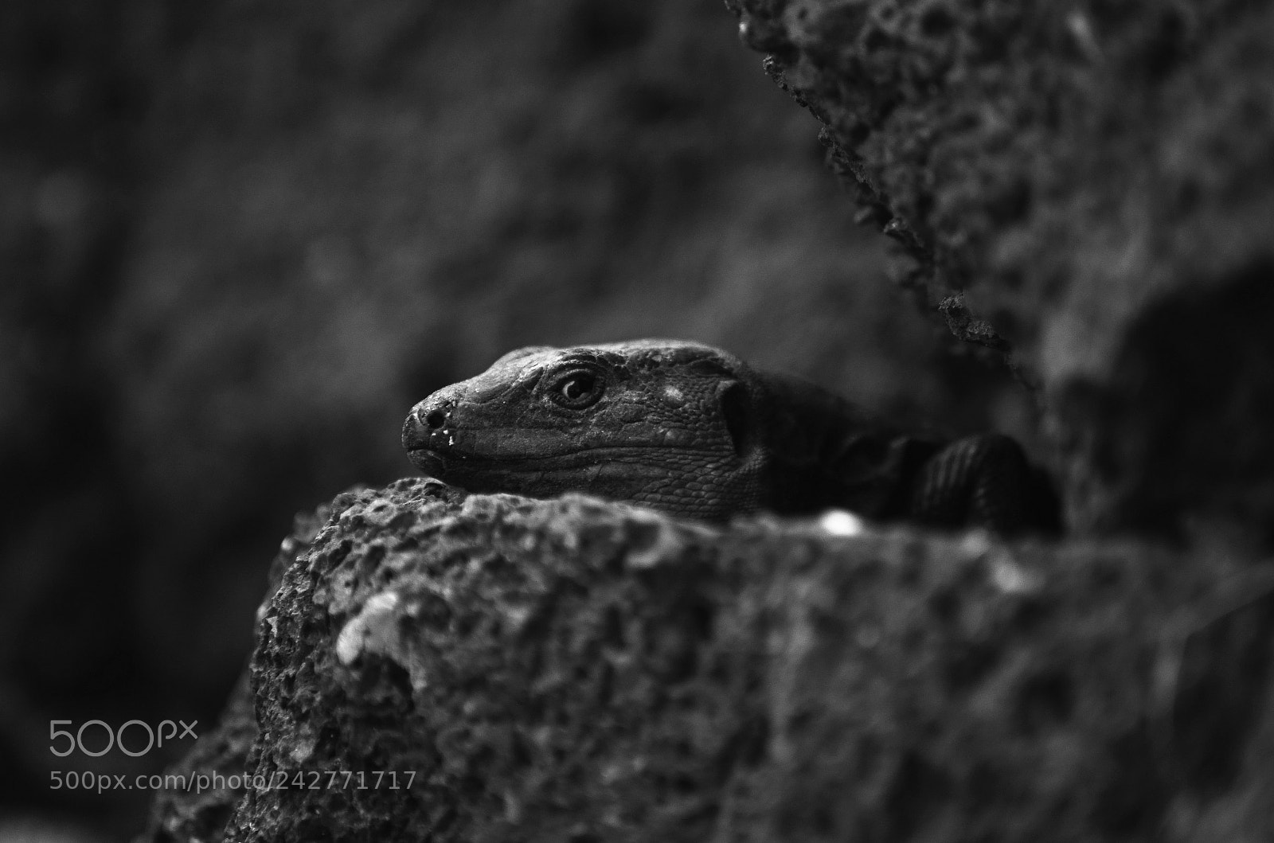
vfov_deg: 3.0
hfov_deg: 4.6
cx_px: 637
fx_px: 15889
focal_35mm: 450
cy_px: 422
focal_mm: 300
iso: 250
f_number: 5.6
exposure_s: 1/500
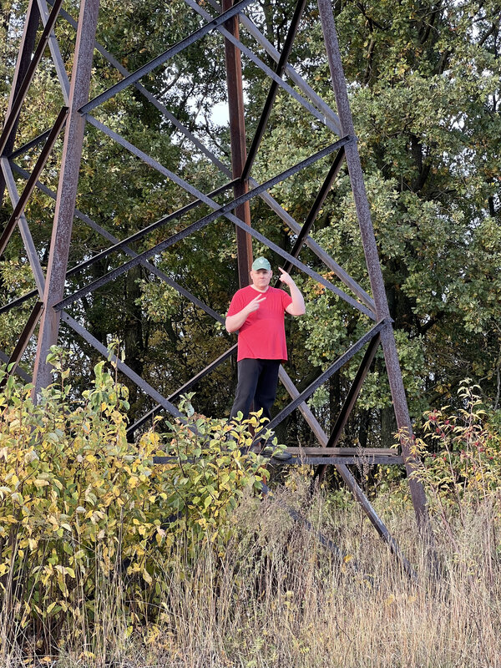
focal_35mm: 77
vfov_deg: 25.3
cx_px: 250
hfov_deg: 19.1
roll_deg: -0.3
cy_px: 334
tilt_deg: +3.8
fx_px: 1486
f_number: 2.8
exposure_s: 1/99
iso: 64
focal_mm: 9
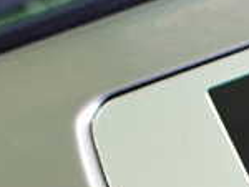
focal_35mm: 128
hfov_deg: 15.3
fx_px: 922
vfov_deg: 11.1
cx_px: 198
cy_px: 293
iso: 800
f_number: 2.4
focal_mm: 5.79
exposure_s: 1/60
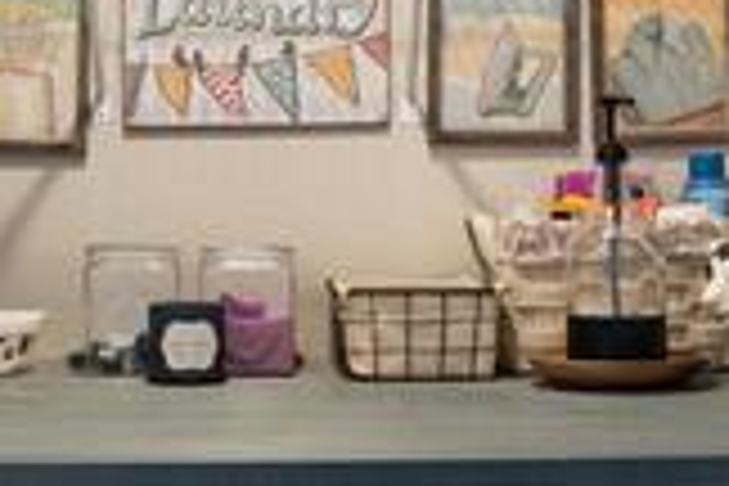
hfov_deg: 30.0
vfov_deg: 20.3
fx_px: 1357
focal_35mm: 67
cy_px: 243
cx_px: 279
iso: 200
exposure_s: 2
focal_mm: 17
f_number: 8
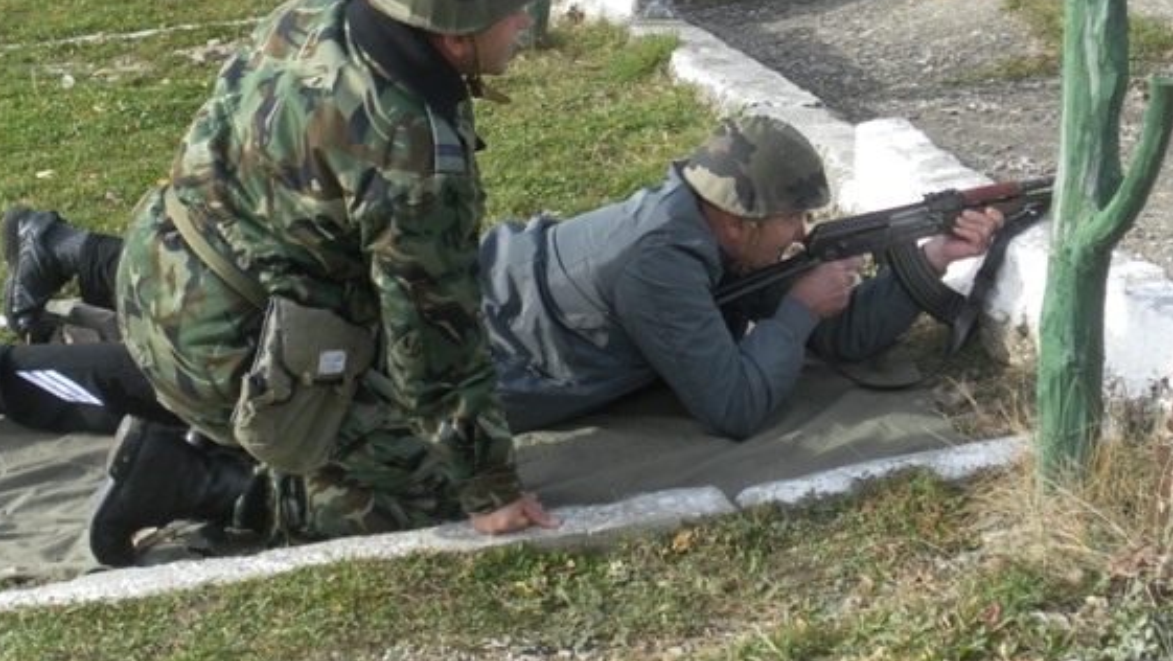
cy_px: 111
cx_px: 608
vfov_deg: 14.7
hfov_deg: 25.9
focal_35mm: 82
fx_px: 2551
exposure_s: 1/200
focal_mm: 9.8
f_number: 4.8
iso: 80
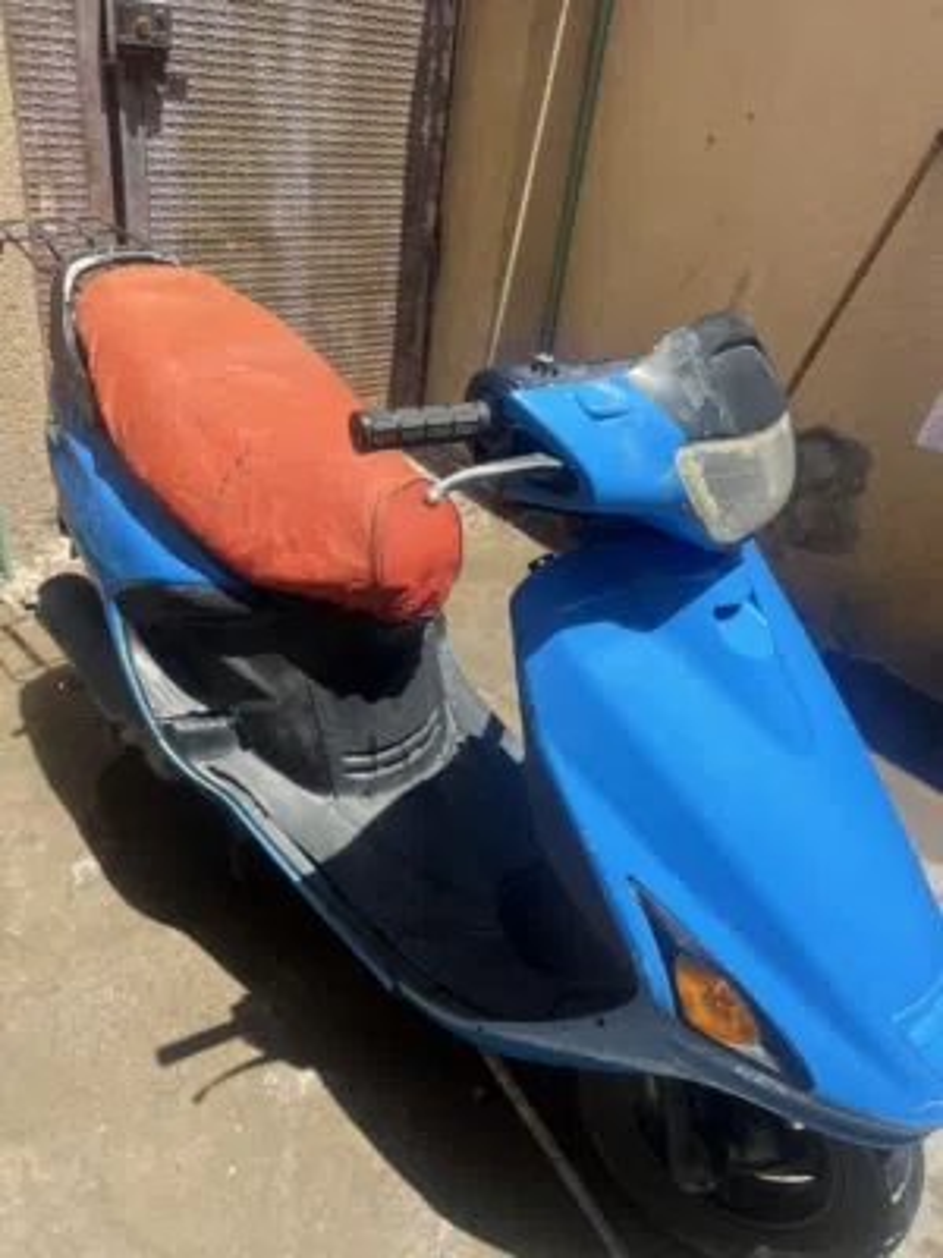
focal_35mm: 26
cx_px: 472
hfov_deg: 53.1
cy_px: 629
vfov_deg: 67.3
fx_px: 944
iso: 50
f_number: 1.5
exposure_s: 1/2695
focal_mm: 5.7
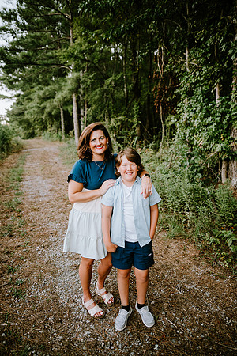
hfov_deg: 53.1
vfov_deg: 73.7
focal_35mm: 24
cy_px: 178
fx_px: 237
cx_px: 118
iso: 320
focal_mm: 24
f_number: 2.2
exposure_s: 1/250
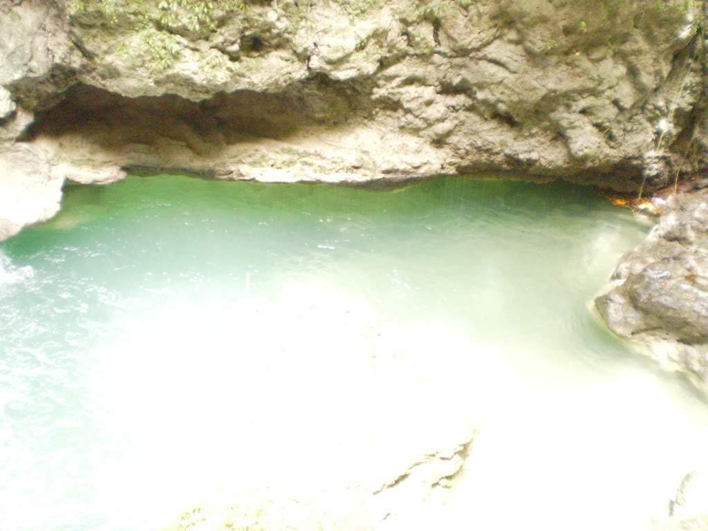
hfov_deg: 51.4
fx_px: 736
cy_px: 266
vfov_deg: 39.7
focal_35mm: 36
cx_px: 354
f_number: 3.1
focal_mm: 6.3
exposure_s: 1/30
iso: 800
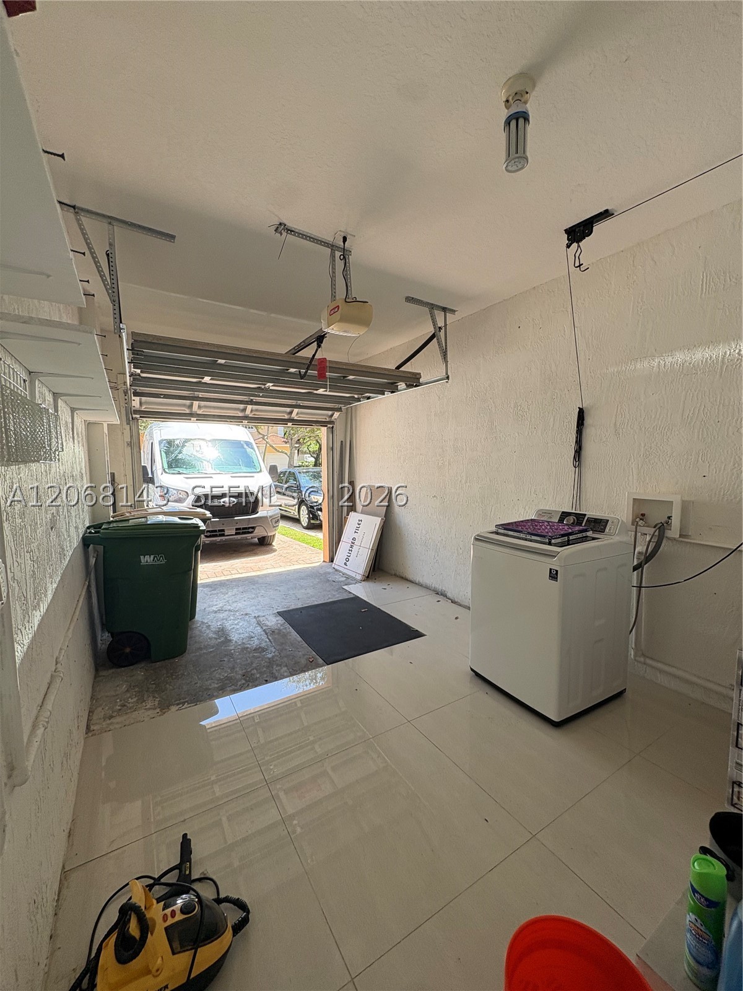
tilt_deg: -3.4
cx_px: 372
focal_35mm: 14
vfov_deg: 102.1
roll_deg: +0.2
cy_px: 496
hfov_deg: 85.7
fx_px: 401
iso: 40
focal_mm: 2.22
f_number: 2.2
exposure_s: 1/226
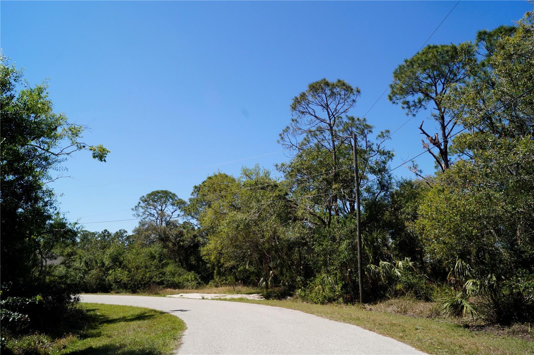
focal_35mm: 27
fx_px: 400
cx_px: 267
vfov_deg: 47.9
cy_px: 178
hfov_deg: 67.4
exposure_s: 1/100
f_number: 14
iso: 100
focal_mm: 18
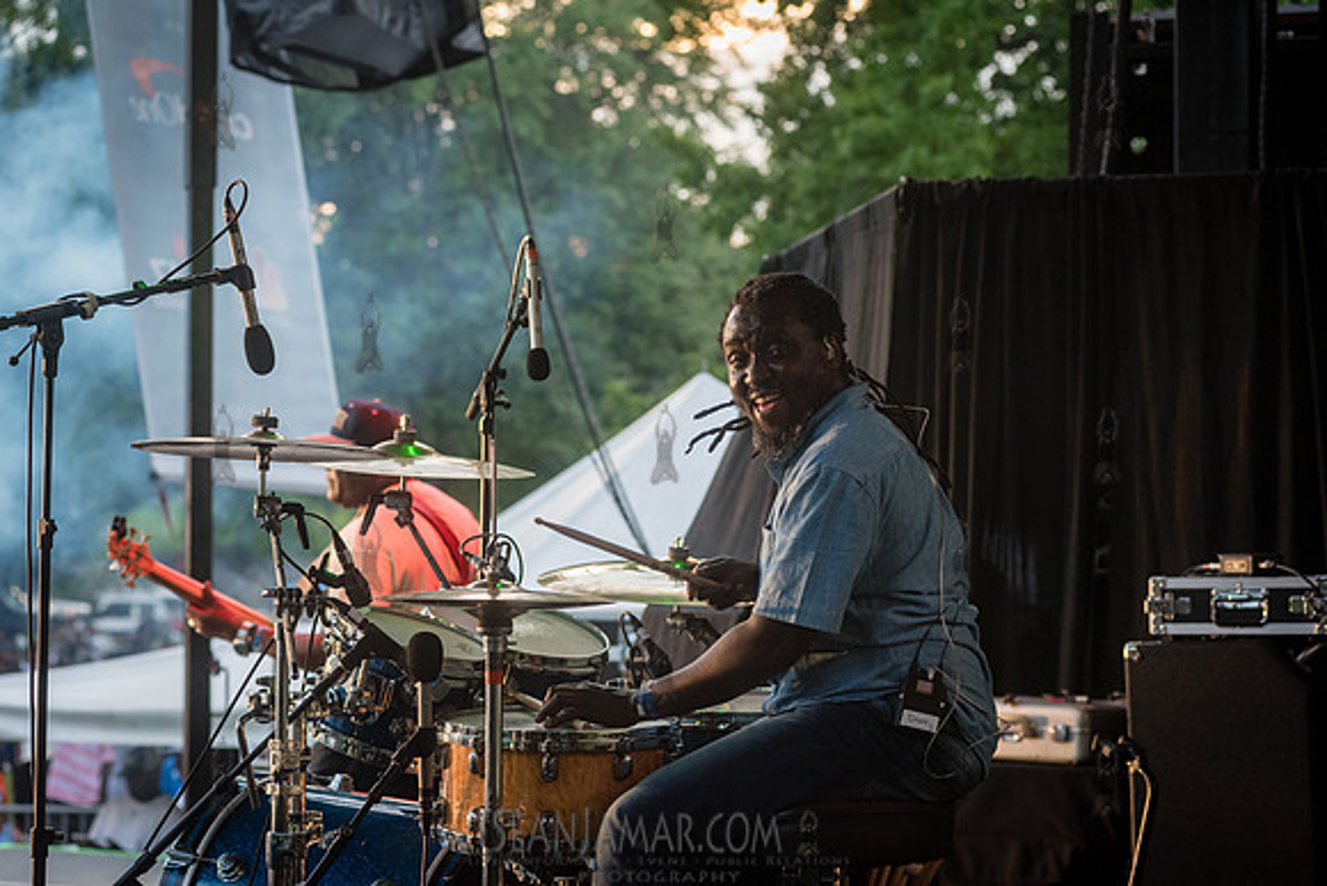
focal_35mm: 86
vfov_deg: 15.9
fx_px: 3171
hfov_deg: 23.6
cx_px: 664
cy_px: 443
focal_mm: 86
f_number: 4.5
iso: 1600
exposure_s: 1/800
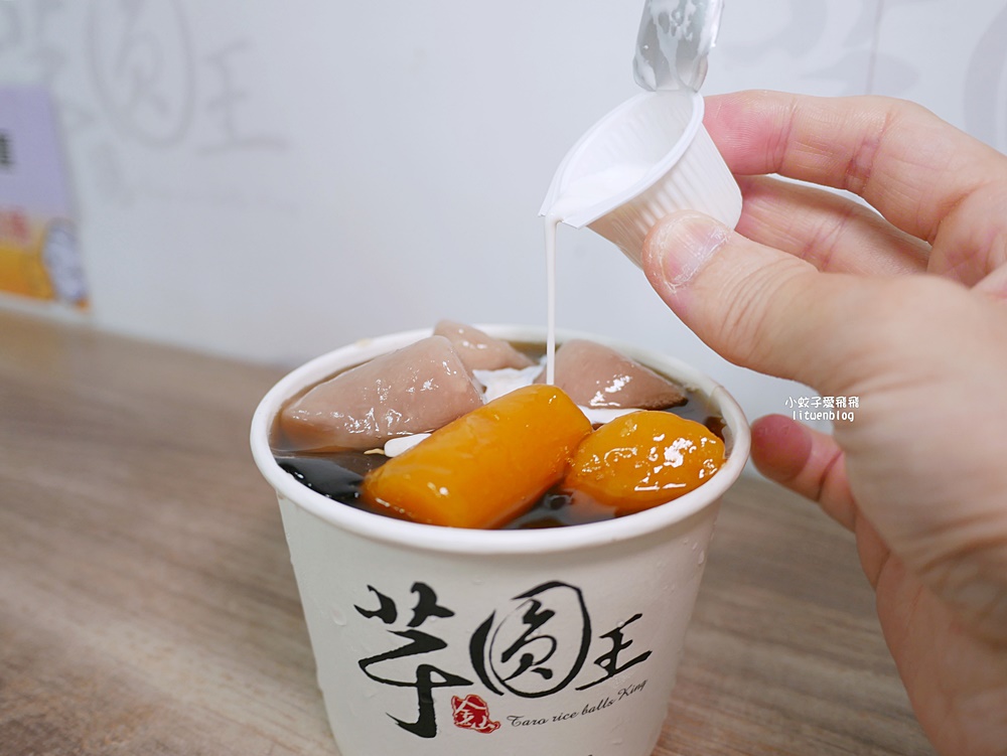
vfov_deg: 49.8
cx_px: 504
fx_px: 815
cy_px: 378
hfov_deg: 63.4
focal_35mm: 28
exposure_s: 1/100
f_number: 2.5
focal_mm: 14
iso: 200
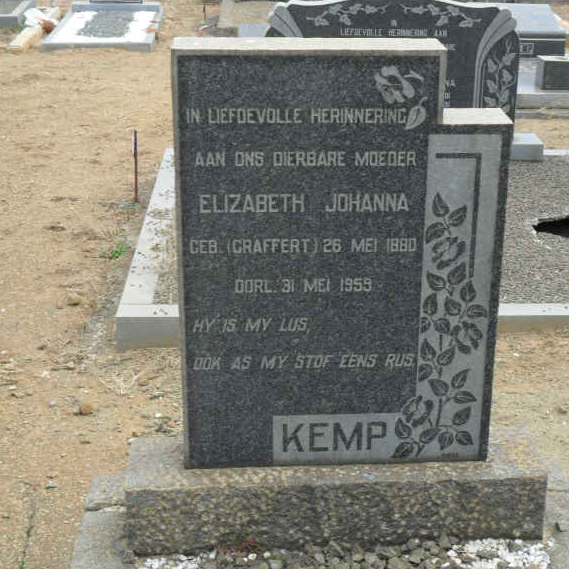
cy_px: 284
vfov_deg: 27.7
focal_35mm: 62
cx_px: 339
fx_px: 1153
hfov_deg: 27.7
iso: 100
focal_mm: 9.3
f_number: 5
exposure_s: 1/125
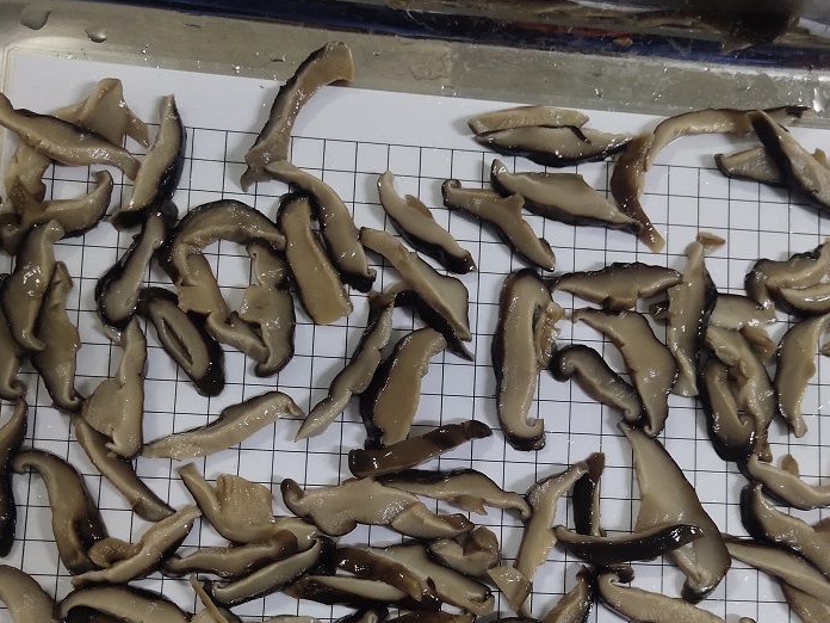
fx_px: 1031
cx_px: 456
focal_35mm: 43
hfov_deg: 43.8
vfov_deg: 33.2
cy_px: 437
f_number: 1.8
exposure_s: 1/33
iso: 342
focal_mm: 4.27
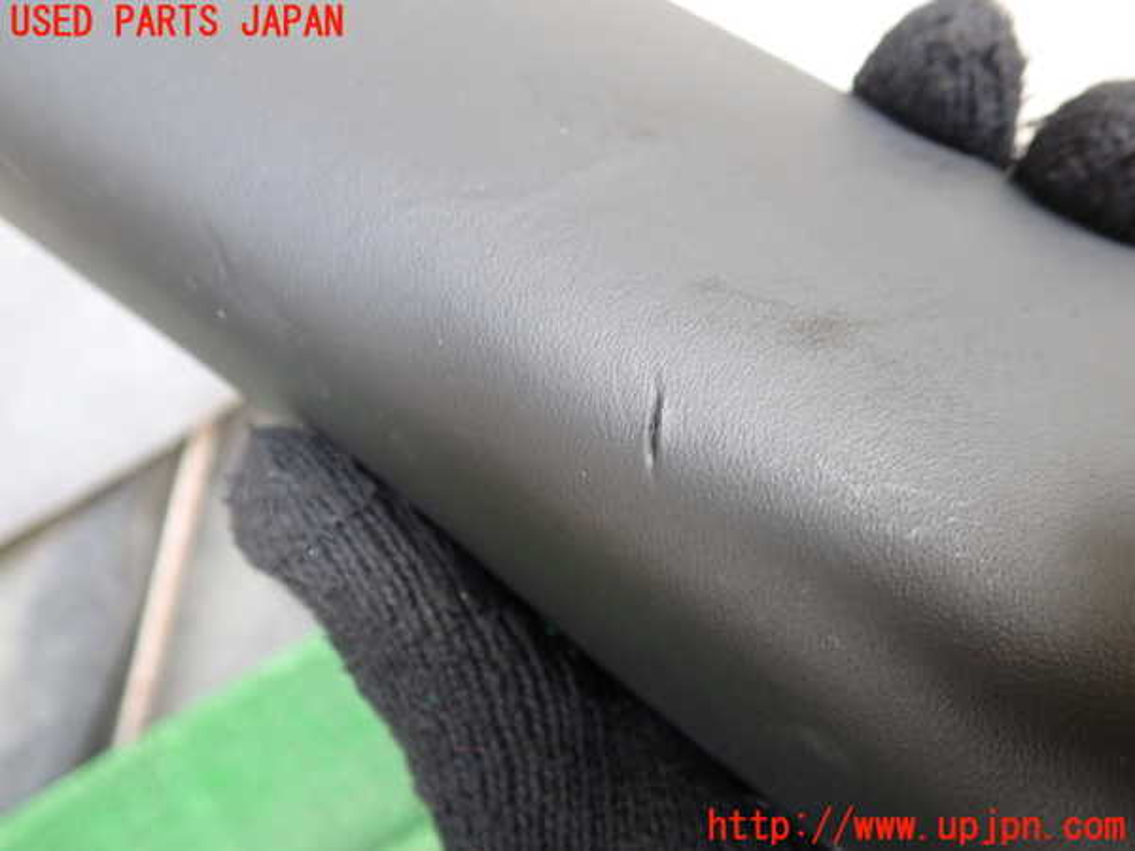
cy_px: 426
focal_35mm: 30
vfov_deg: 46.8
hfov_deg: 60.0
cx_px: 568
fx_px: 984
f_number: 2.3
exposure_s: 1/40
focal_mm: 5.4
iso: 200
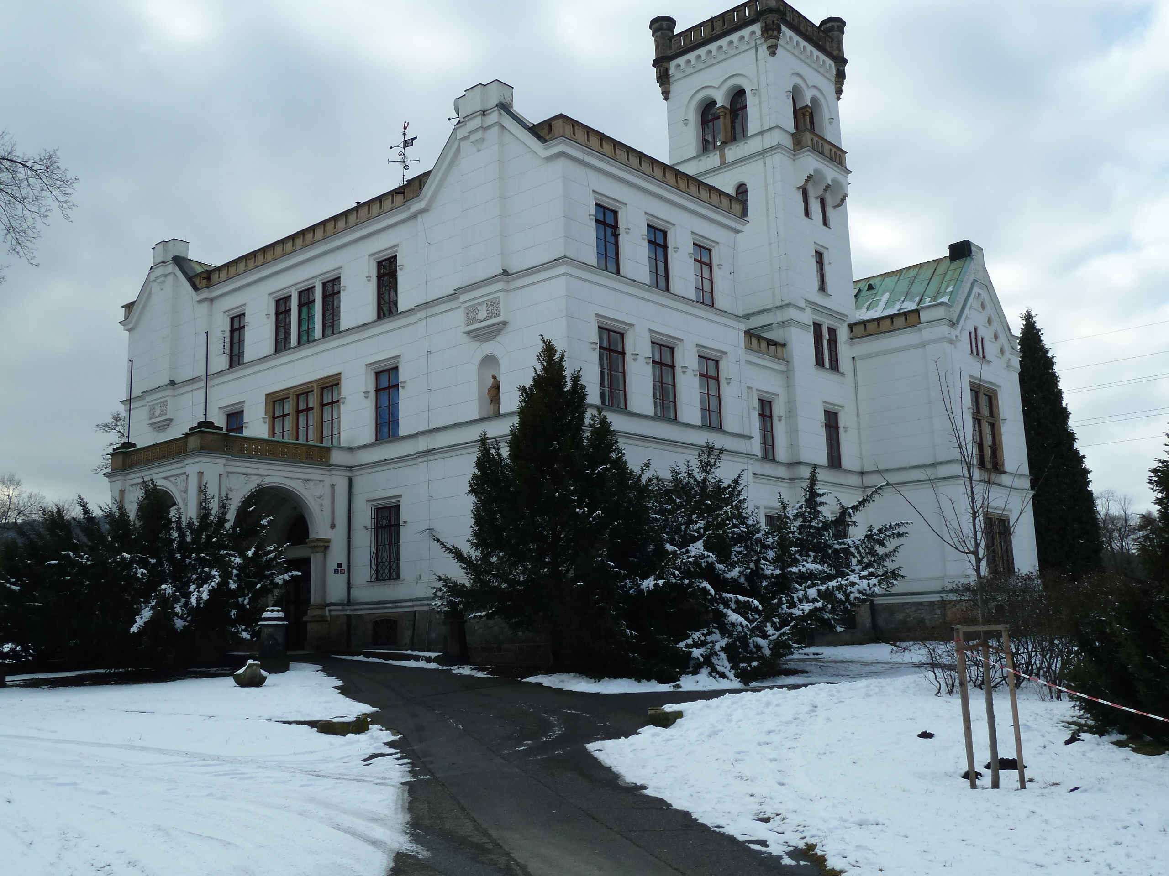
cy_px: 438
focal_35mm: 32
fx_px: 1081
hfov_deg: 56.8
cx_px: 584
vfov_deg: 44.2
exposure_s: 1/400
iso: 80
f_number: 4
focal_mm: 5.3
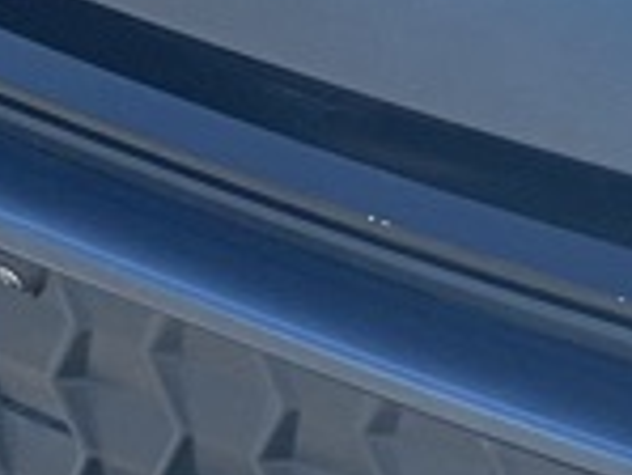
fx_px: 6523
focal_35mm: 357
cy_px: 178
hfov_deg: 5.4
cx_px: 1319
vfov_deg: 4.2
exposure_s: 1/639
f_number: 2
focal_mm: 6
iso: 25
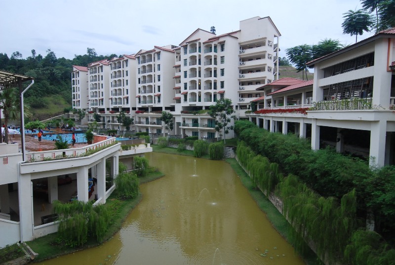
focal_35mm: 24
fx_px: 264
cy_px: 132
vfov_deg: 53.3
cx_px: 198
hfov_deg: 73.7
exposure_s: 1/60
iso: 800
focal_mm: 16
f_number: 14
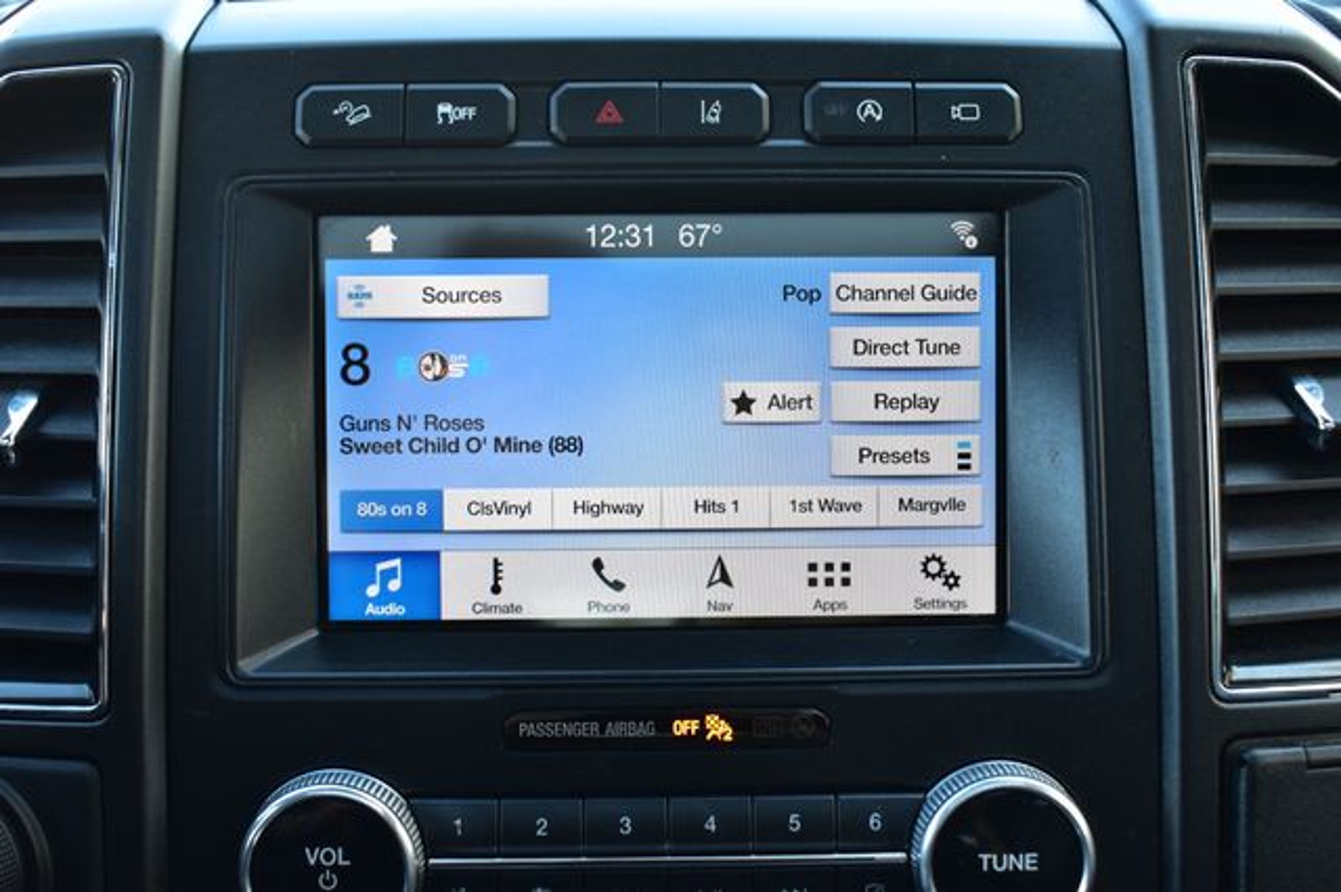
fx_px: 1564
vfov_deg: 31.9
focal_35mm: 42
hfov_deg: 46.4
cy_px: 446
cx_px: 670
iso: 400
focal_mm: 28
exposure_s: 1/25
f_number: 7.1
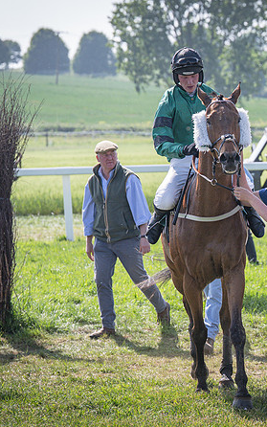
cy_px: 203
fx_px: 2839
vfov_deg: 8.6
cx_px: 240
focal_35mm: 244
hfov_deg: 5.4
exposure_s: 1/1600
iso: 200
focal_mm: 87
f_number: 4
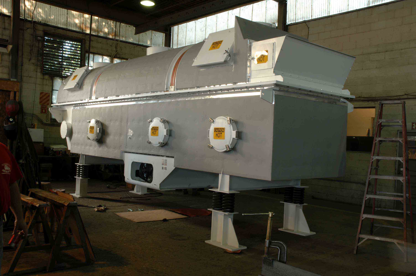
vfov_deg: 36.8
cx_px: 208
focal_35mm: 36
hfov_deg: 53.2
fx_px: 416
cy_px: 138
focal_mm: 24
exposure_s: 1/1.3
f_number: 25
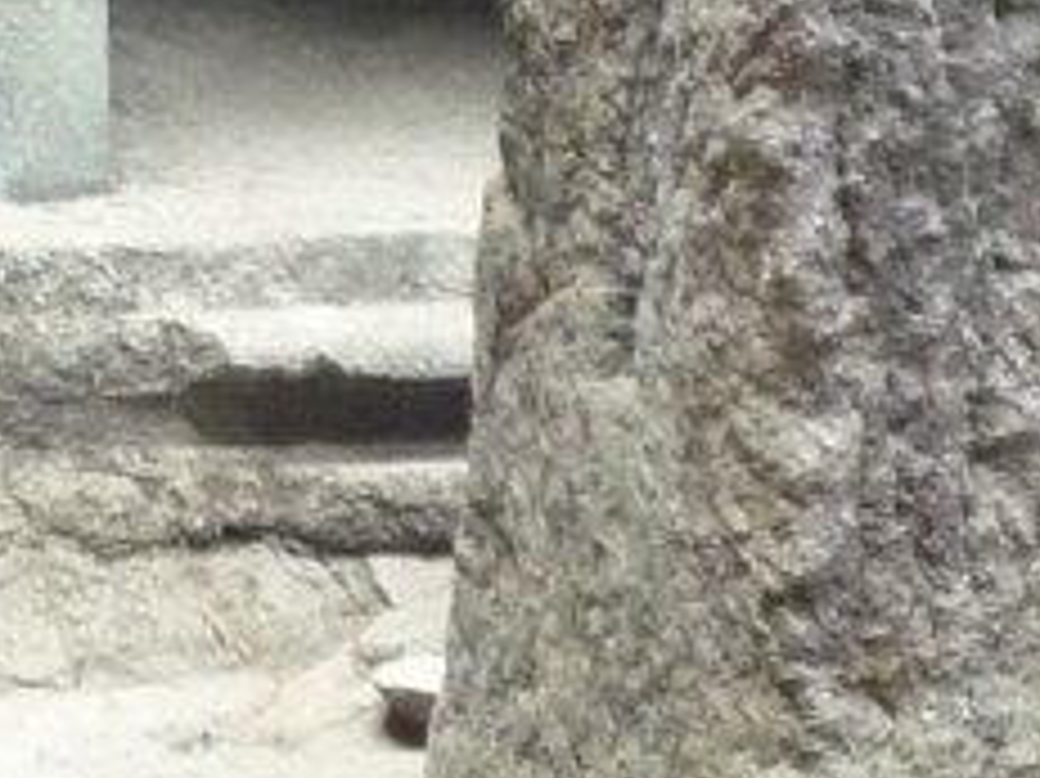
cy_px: -1160
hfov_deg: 8.0
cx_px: -774
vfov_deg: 5.9
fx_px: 7177
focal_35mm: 239
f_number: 4
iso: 400
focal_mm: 6.8
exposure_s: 1/40
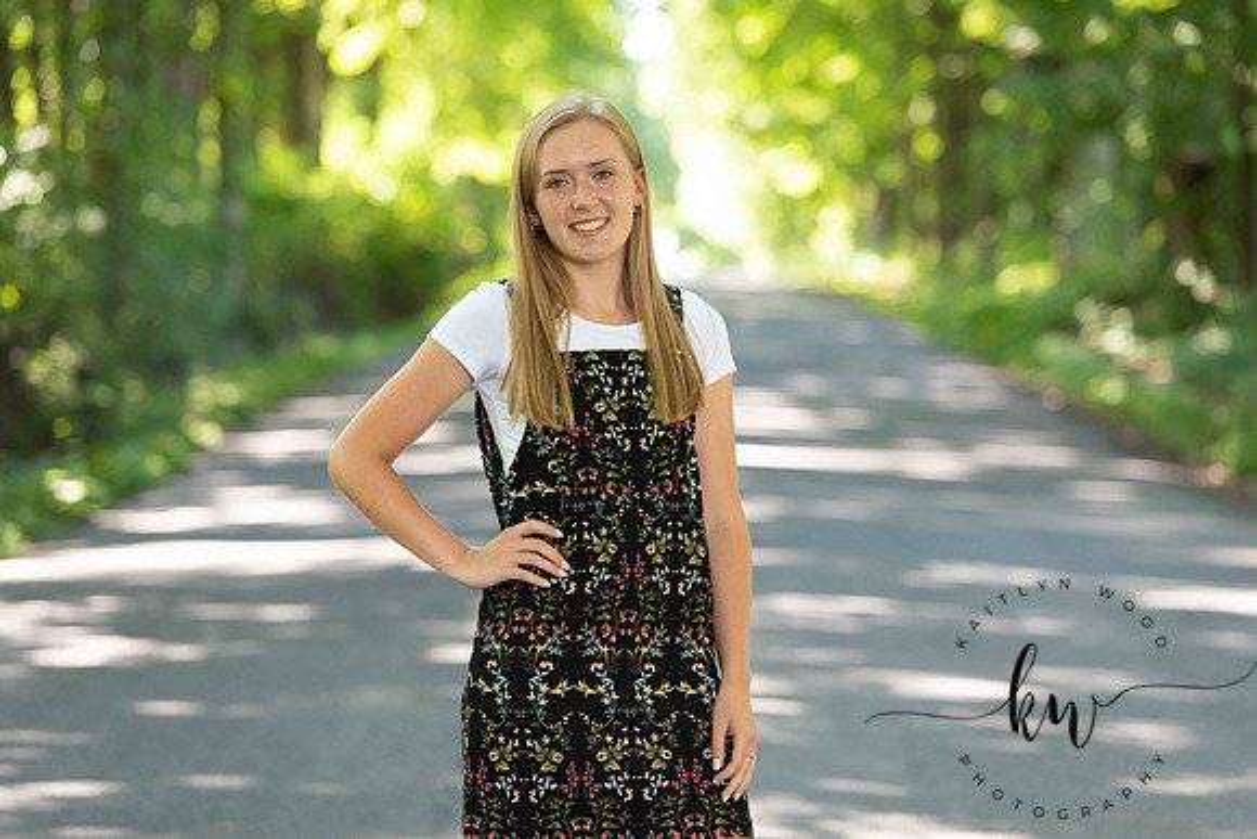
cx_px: 628
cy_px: 420
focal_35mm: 140
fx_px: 4889
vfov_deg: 9.8
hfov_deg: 14.7
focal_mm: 140
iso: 640
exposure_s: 1/200
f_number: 3.5
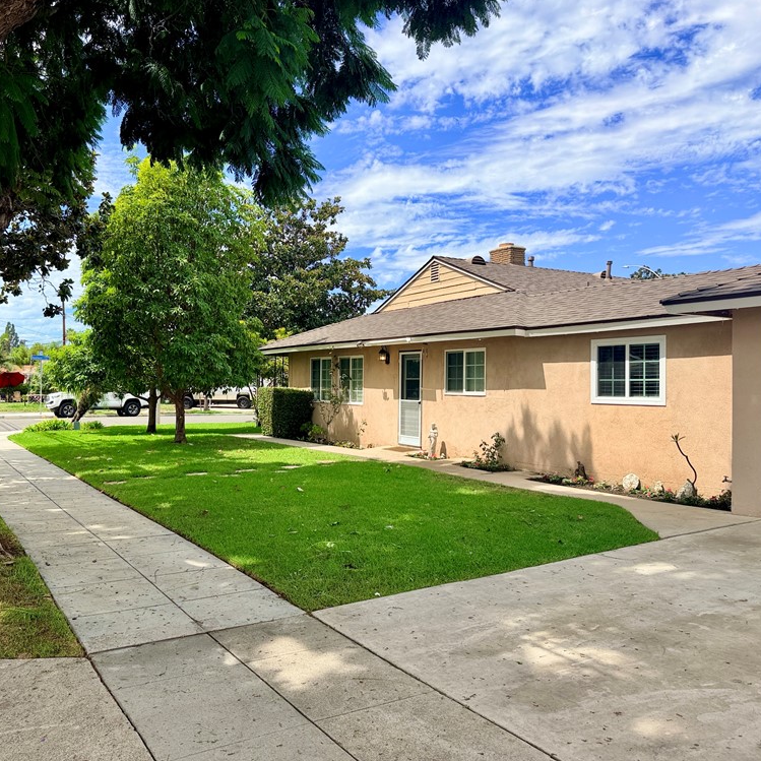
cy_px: 372
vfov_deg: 55.6
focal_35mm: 29
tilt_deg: +1.6
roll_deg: -0.7
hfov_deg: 55.3
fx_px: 721
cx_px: 317
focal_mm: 6.76
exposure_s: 1/3953
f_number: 1.78
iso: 80
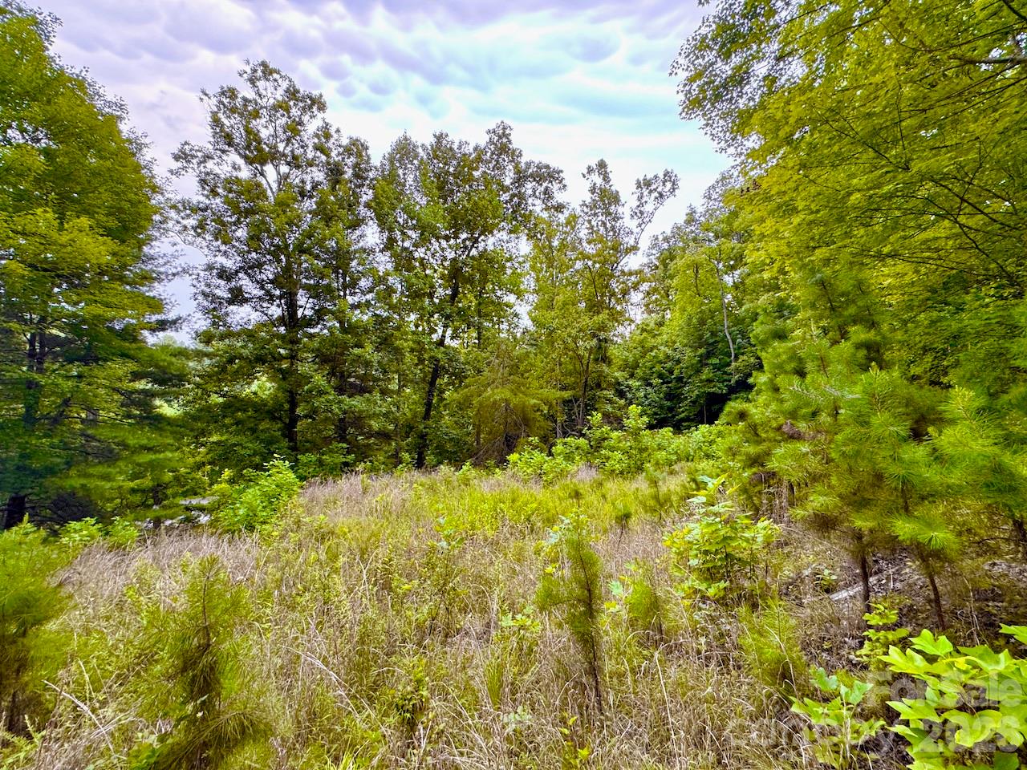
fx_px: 415
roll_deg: -1.1
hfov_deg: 102.1
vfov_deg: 85.7
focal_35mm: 14
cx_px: 514
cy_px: 385
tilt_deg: +1.1
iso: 160
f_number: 2.2
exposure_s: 1/99
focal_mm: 2.22
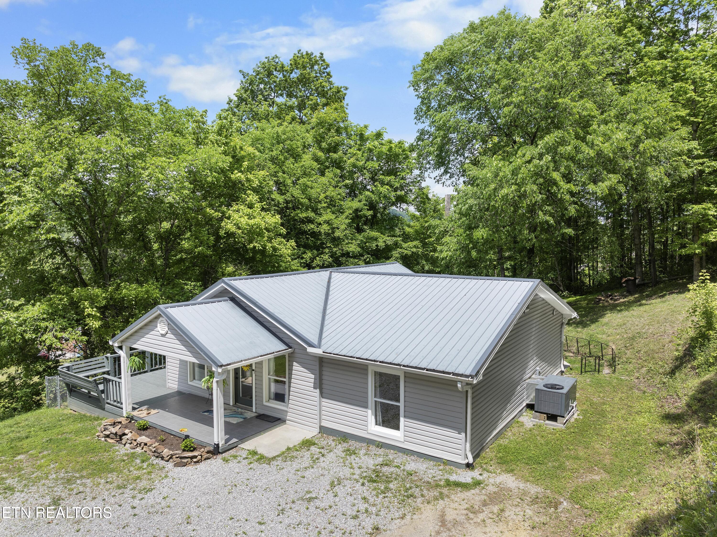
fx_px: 497
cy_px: 268
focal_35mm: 24
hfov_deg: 71.6
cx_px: 358
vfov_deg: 56.8
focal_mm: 12.29
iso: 100
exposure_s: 1/200
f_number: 2.8
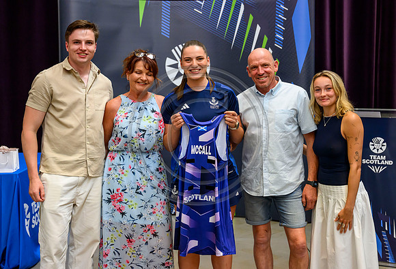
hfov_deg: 39.6
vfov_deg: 27.6
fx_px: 550
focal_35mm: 50
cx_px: 205
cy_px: 126
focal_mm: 46
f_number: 3.5
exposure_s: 1/250
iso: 4000
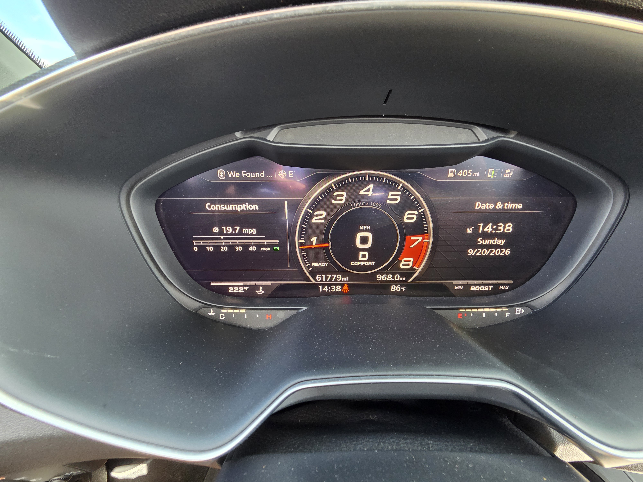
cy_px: 241
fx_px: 241
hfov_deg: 106.2
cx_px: 322
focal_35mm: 13
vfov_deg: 89.9
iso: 250
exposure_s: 1/60
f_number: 2.2
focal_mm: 2.2
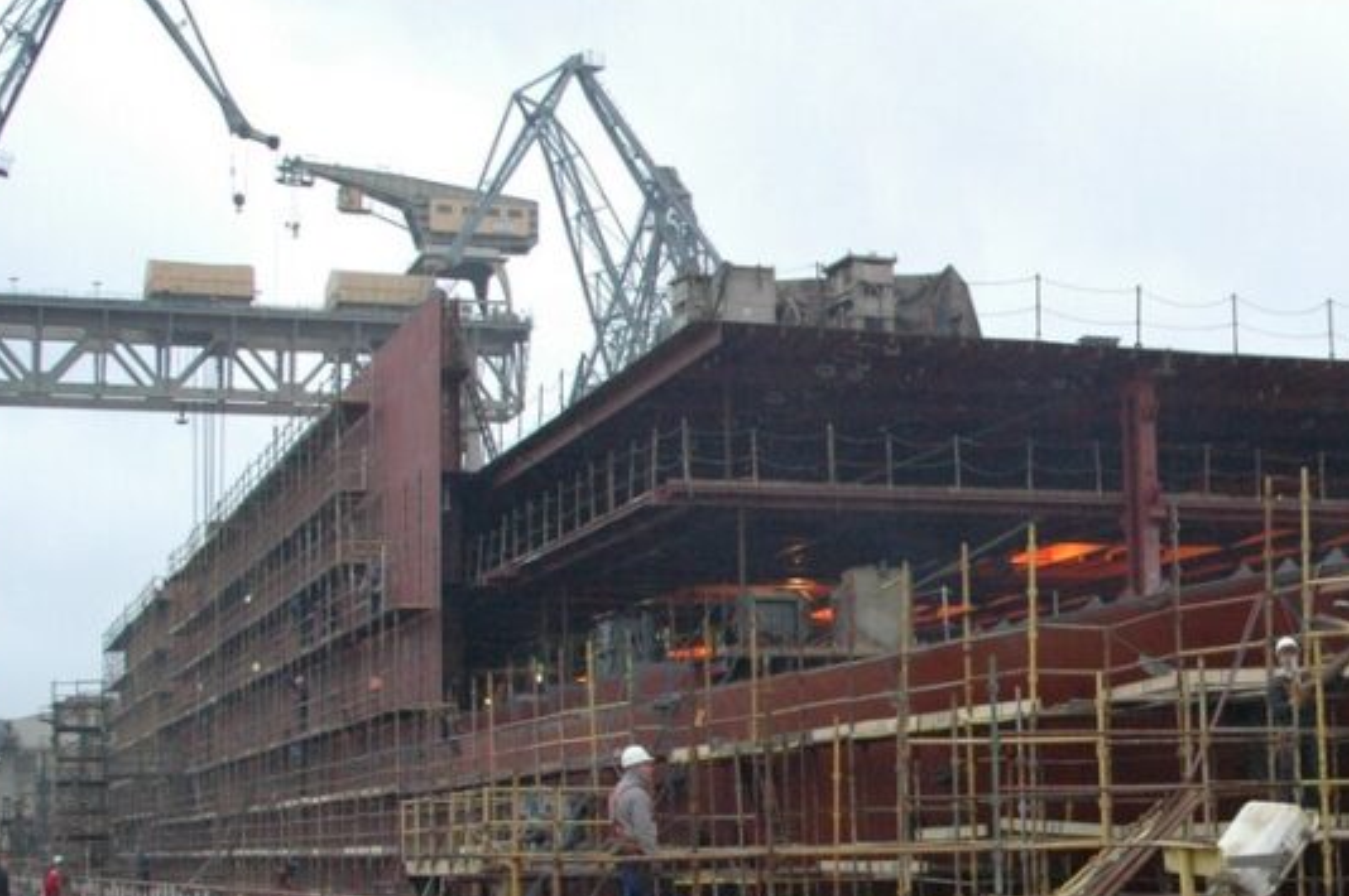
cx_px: 1099
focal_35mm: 69
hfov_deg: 28.6
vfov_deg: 19.6
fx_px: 2583
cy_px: 582
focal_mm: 24
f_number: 5.6
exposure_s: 1/40
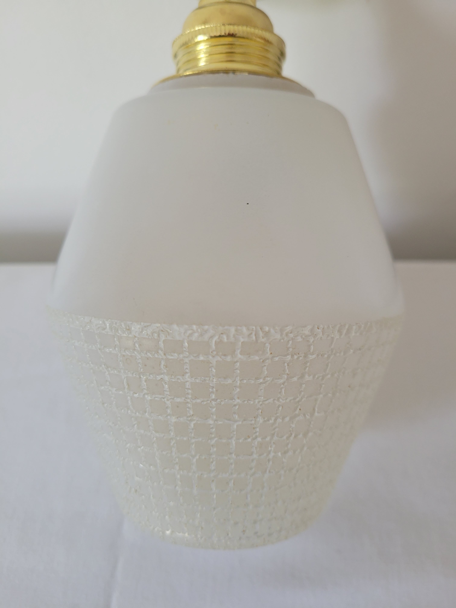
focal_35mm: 26
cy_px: 304
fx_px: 457
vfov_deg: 67.3
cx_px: 228
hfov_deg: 53.1
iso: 200
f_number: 1.8
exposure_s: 1/50
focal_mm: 5.4
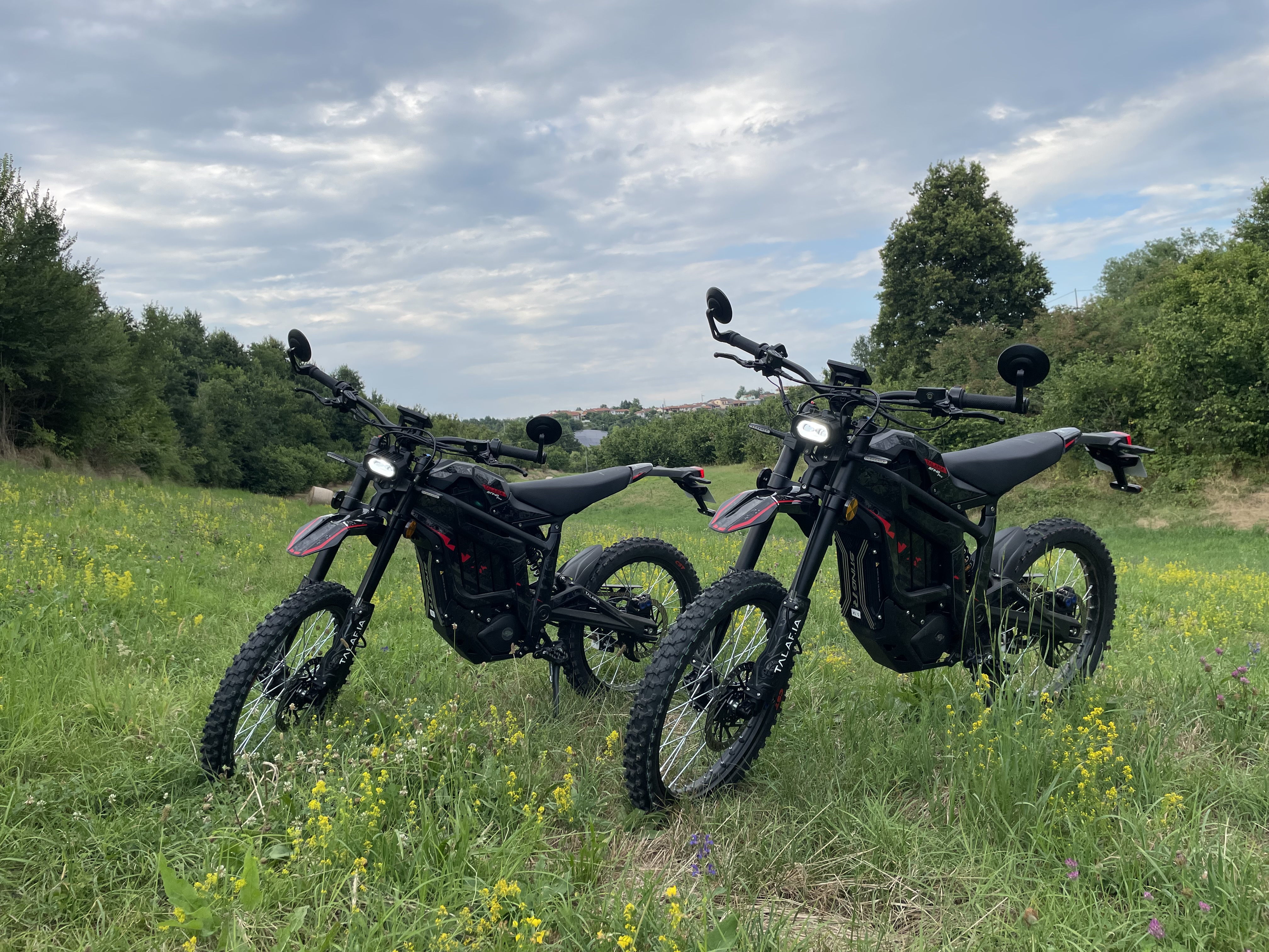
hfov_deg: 67.3
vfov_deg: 53.1
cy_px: 476
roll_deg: +4.3
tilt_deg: -0.6
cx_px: 634
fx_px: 953
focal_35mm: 26
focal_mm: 4.2
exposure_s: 1/1276
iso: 32
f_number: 1.6
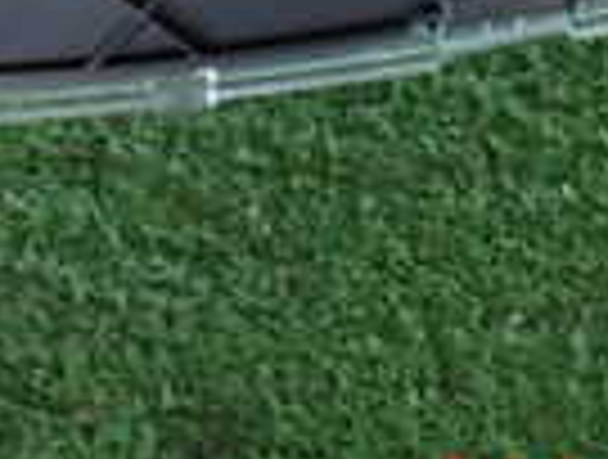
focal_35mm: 133
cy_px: -454
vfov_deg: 10.3
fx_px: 2342
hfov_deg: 14.7
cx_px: 113
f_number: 2.3
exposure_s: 1/30
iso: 320
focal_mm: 5.4
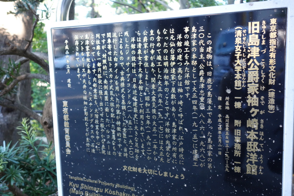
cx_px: 147
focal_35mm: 39
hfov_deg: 49.6
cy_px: 98
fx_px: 318
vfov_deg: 34.2
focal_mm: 14.4
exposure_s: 1/80
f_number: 2.8
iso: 800
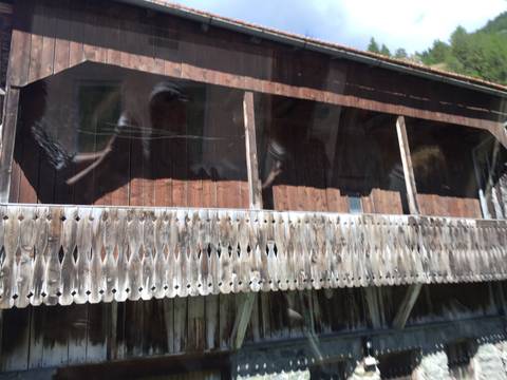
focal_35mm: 29
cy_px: 190
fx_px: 425
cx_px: 254
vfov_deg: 48.2
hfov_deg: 61.7
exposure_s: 1/118
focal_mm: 4.15
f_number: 2.2
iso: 32
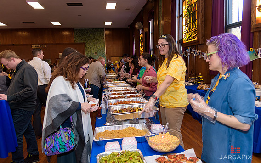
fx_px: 178
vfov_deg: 49.3
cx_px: 130
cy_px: 81
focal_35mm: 25
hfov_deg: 72.5
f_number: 4
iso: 800
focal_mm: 24
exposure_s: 1/160
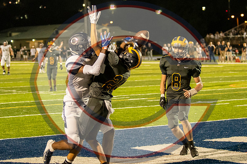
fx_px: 885
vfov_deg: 10.6
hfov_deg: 15.9
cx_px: 116
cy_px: 64
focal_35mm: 129
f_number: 2.8
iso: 10000
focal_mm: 70
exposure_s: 1/1000
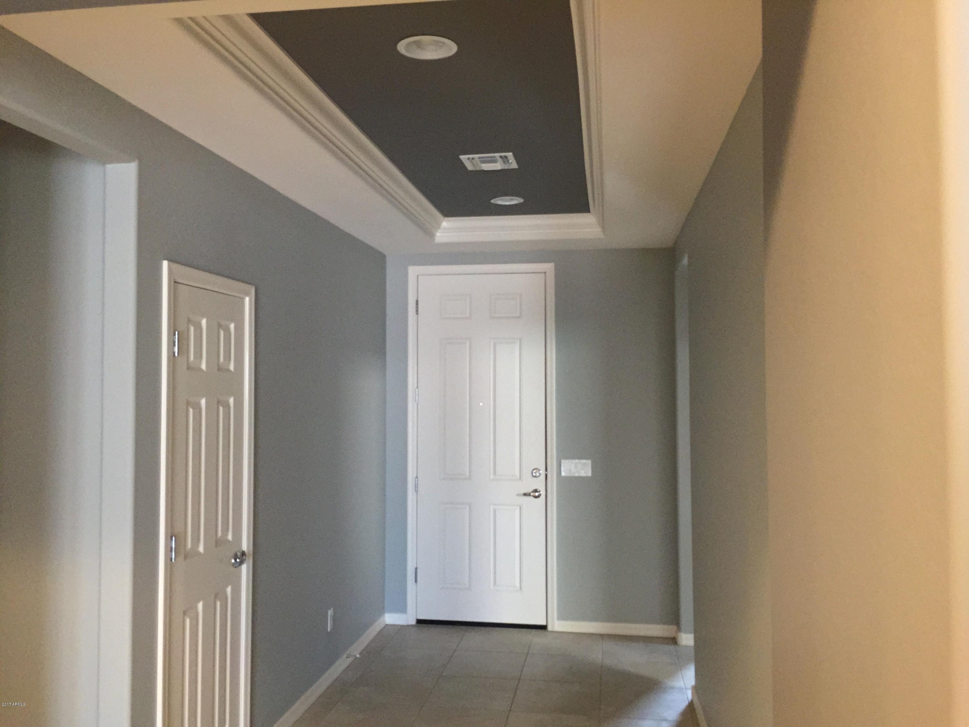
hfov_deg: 61.7
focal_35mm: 29
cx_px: 484
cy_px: 364
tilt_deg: +1.7
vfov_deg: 48.2
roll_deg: -0.2
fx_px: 812
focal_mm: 4.15
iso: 250
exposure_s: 1/20
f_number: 2.2
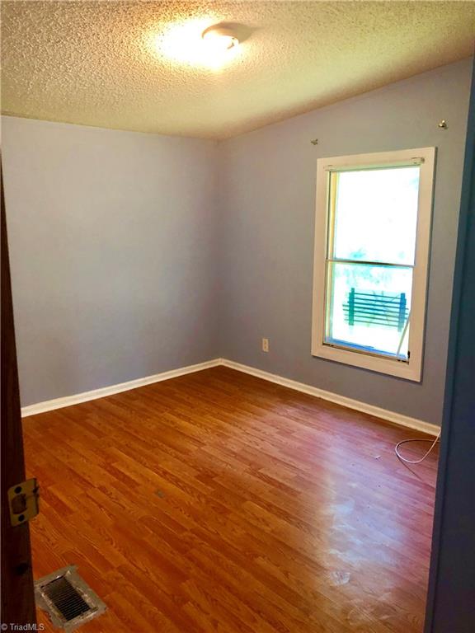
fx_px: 512
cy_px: 316
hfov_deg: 49.7
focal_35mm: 28
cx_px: 238
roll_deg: -0.6
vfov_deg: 63.4
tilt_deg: -11.6
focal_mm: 3.99
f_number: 1.8
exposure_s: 1/15
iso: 80
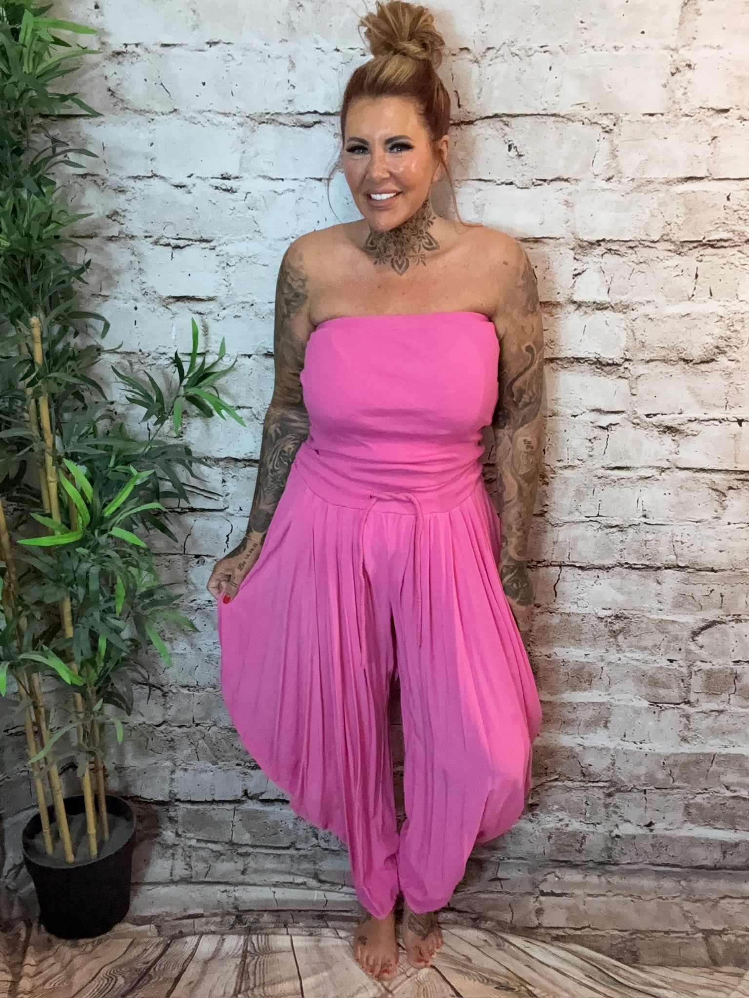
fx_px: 865
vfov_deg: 60.0
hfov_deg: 46.8
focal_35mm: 30
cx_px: 374
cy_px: 499
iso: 200
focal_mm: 2.69
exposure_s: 1/33
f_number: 1.9
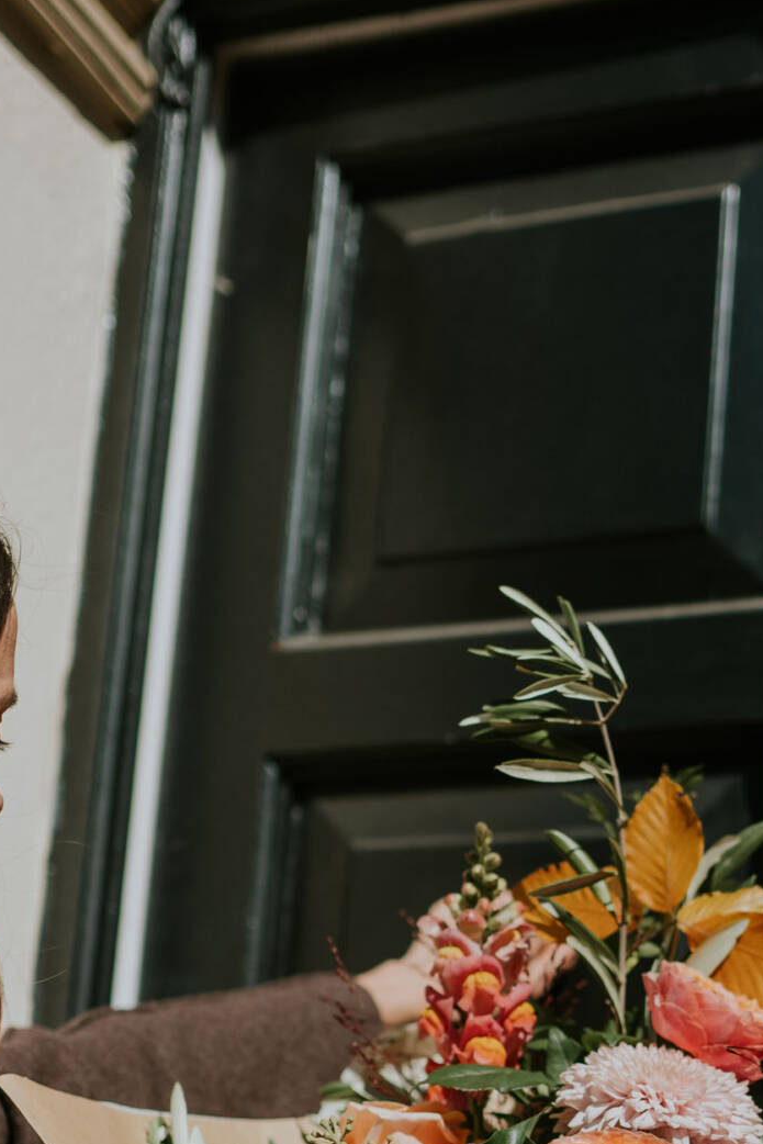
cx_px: 607
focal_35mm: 86
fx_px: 2733
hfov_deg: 15.8
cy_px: 1064
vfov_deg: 22.9
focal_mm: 35
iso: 100
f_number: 2
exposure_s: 1/8000
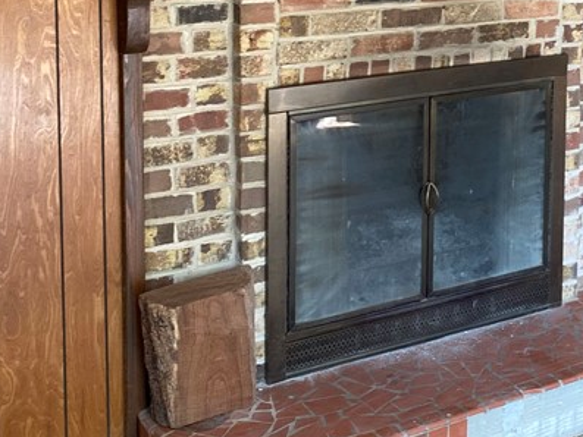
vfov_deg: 20.8
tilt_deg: -5.6
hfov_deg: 28.0
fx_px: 1129
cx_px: 515
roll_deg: -0.9
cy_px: -53
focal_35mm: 67
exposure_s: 1/100
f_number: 1.8
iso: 125
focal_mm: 4.25
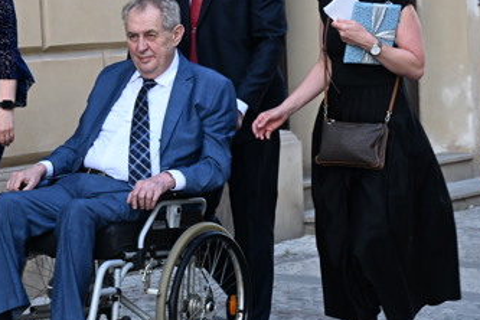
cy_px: 141
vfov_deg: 9.5
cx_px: 213
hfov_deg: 14.2
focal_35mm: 145
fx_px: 1933
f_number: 6.3
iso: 400
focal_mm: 70
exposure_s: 1/200
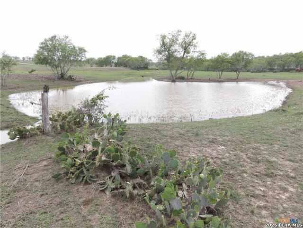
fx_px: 210
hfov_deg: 71.6
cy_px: 114
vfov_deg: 56.8
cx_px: 152
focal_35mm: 24
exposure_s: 1/180
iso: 100
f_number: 2.8
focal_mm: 4.5
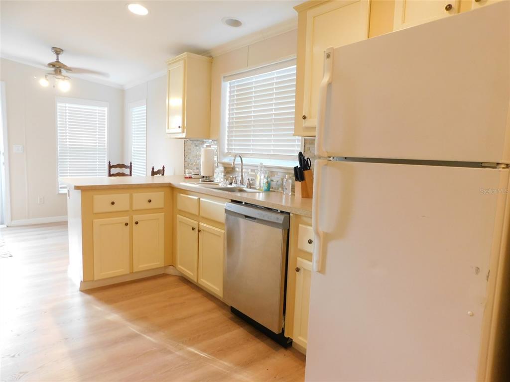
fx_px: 339
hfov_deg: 73.9
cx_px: 255
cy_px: 191
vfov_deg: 58.9
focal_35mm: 23
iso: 280
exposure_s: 1/30
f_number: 3
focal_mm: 4
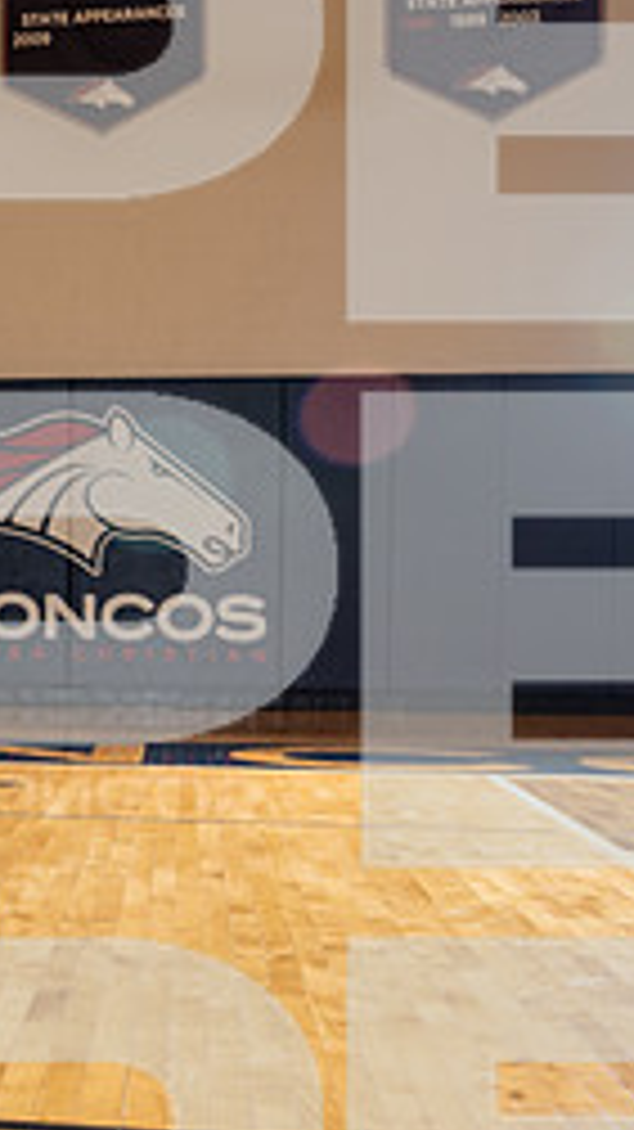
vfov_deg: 33.3
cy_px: 633
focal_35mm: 63
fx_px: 1885
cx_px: -265
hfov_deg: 17.5
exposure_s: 1/250
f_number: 4.5
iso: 400
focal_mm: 26
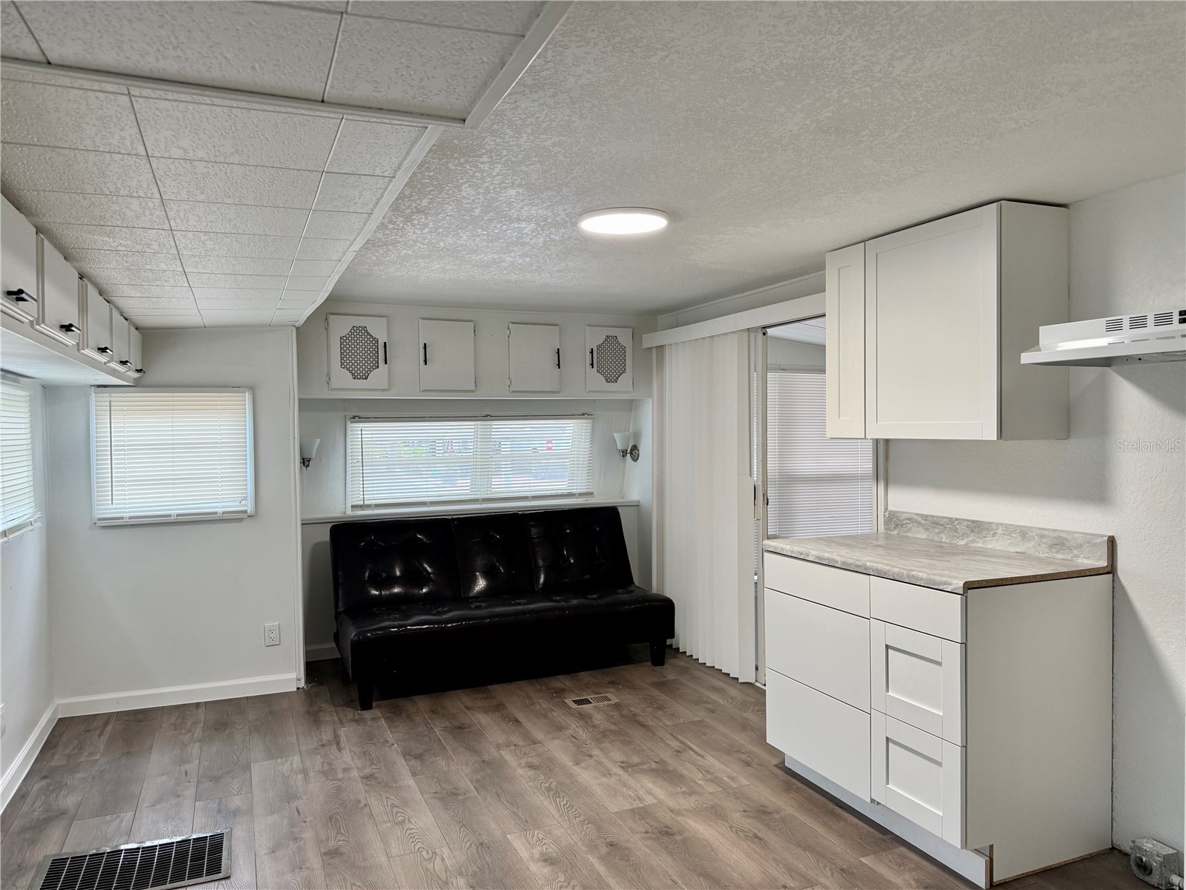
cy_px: 445
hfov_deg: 71.6
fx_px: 822
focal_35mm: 24
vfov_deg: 56.8
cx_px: 593
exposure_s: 1/120
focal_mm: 6.76
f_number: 1.78
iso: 160
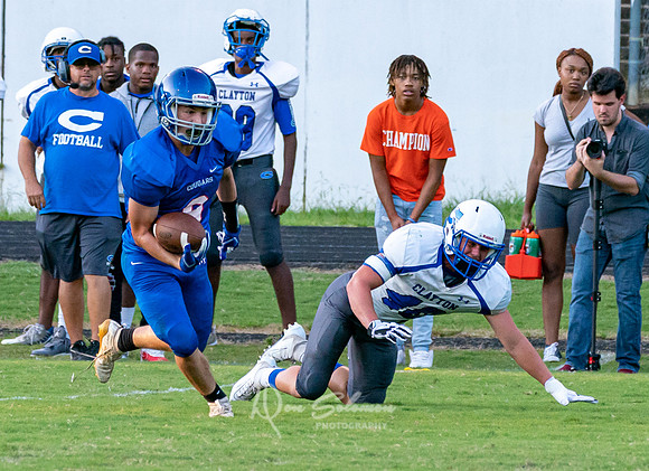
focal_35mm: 538
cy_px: 235
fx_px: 9980
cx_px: 261
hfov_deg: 3.7
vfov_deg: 2.7
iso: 2000
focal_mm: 190
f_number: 5.6
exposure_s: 1/1000
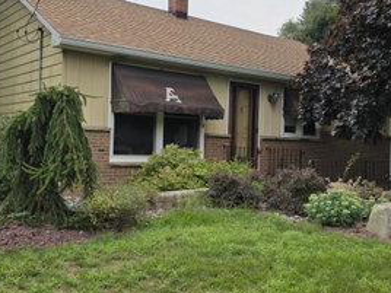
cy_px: 138
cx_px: 216
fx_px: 497
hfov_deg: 42.9
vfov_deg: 32.9
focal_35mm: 44
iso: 80
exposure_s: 1/5296
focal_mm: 6.3
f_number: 1.7
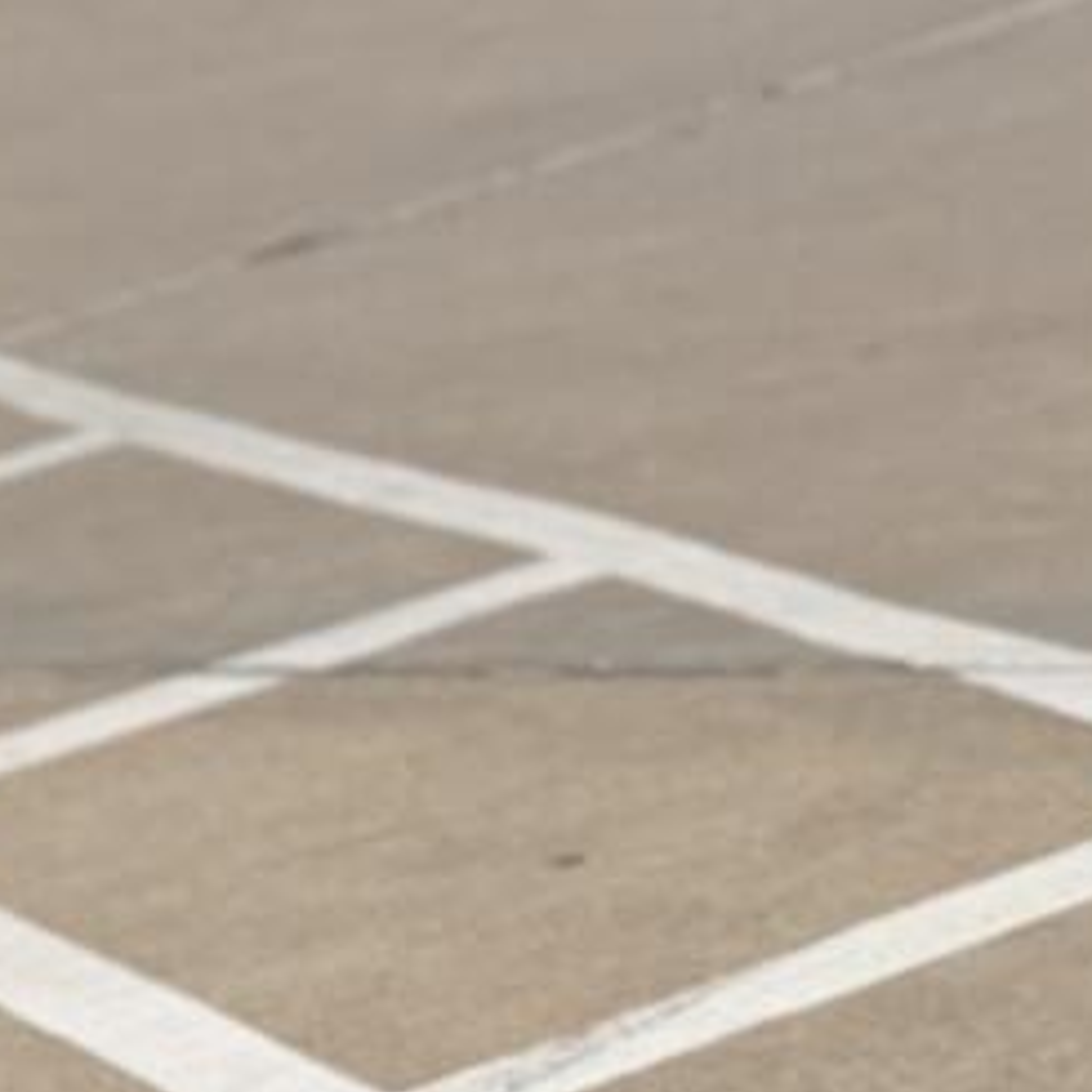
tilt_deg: -15.2
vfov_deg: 9.9
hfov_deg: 8.8
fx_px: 6174
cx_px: -1876
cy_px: 1404
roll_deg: +9.0
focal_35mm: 173
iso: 80
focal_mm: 6.76
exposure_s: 1/8130
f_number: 1.78
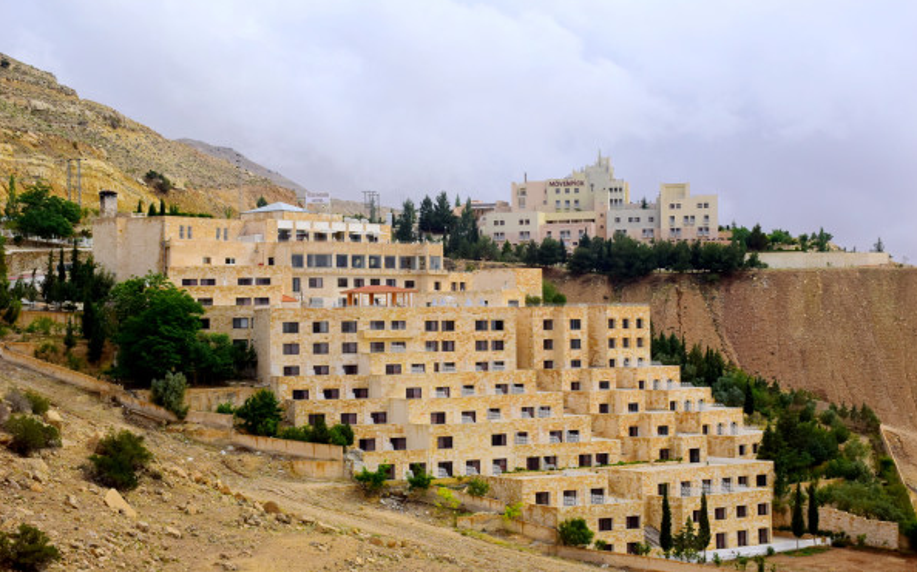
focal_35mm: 70
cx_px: 462
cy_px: 287
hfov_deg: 29.6
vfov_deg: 18.7
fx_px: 1737
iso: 640
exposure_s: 1/640
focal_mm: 45
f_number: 13
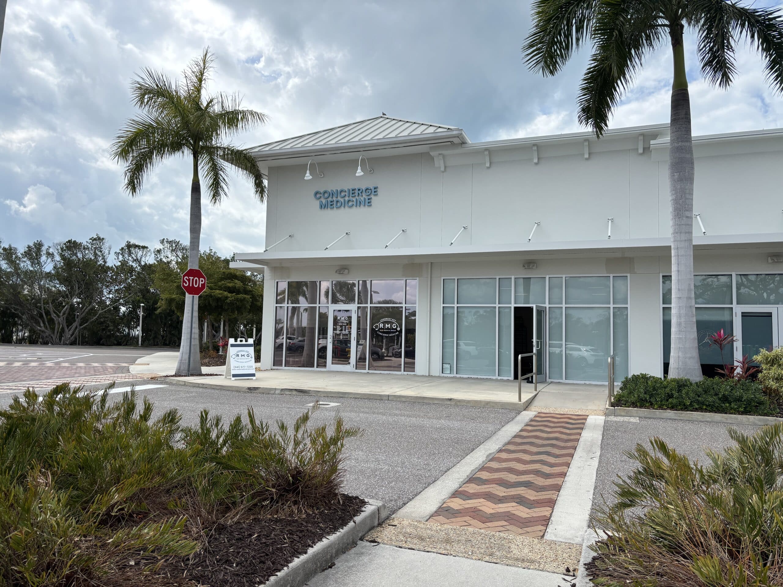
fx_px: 588
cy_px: 294
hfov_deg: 67.3
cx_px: 392
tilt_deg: +4.2
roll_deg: -1.8
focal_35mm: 26
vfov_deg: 53.1
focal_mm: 5.96
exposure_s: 1/3937
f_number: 1.6
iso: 50
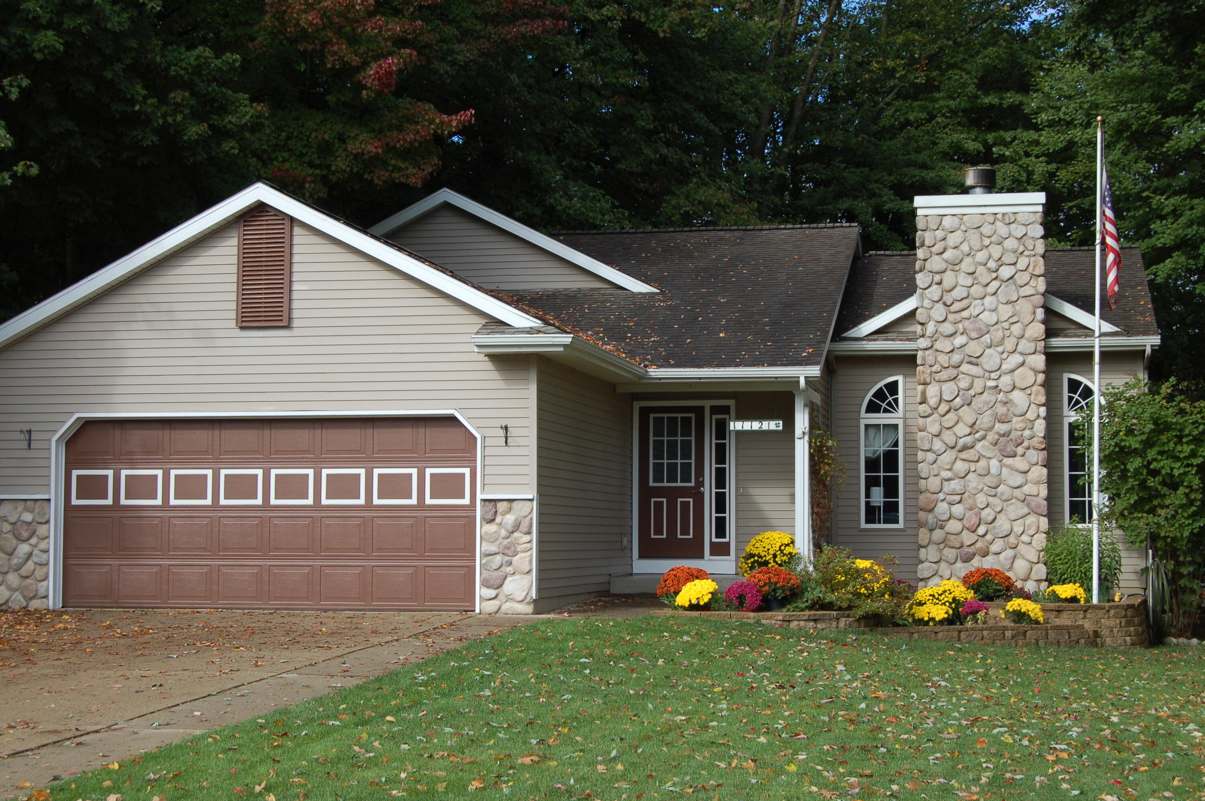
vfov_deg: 23.7
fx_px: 1906
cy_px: 400
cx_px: 602
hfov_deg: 35.1
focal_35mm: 57
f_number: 8
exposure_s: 1/250
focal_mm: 38
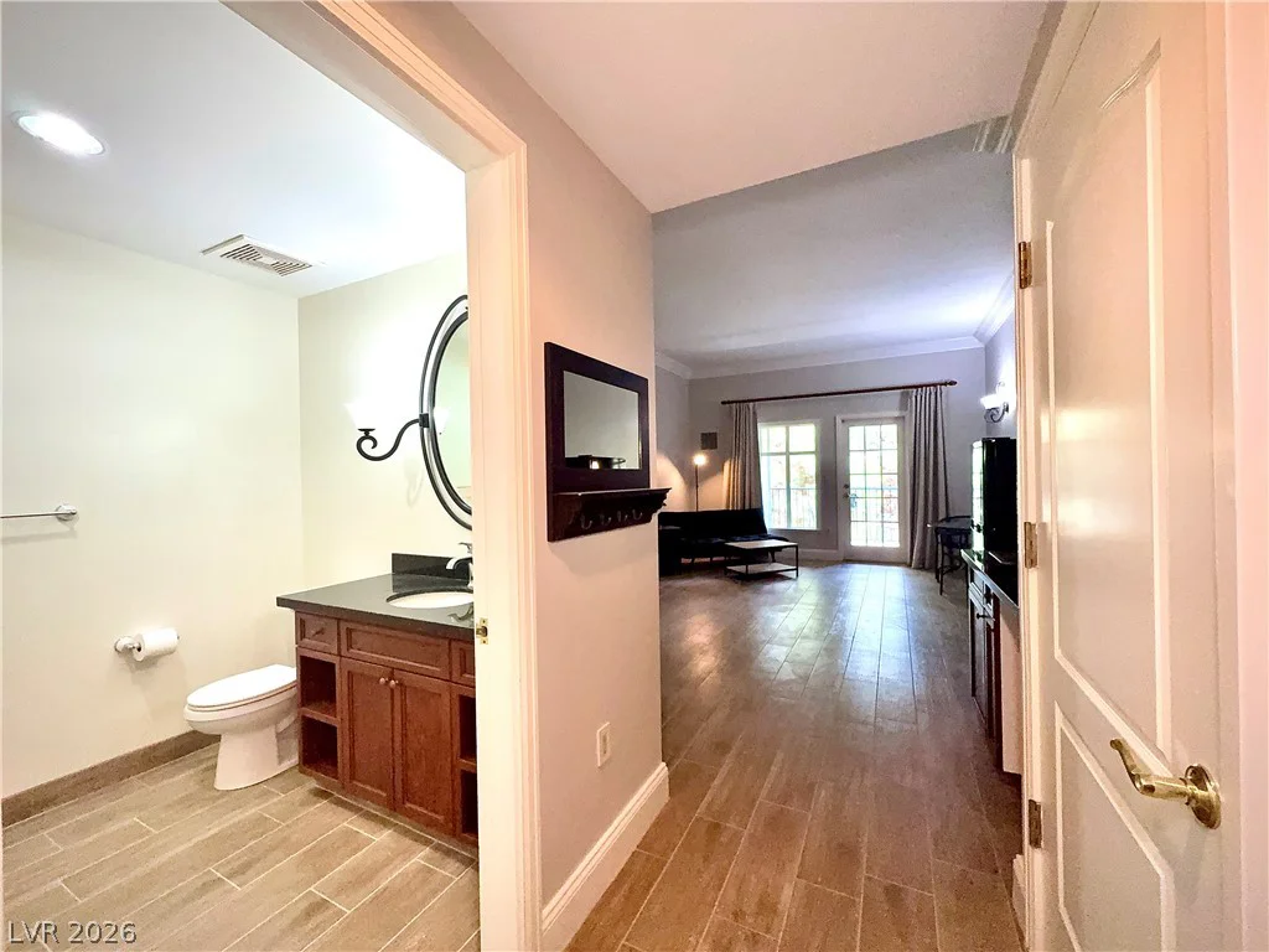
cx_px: 634
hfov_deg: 102.1
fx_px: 513
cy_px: 476
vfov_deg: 85.7
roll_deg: +1.0
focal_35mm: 14
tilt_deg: +0.4
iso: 320
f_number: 2.2
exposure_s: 1/120
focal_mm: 2.22
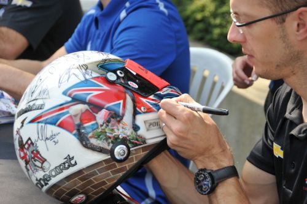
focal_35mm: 112
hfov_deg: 18.2
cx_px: 154
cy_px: 102
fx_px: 959
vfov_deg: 12.2
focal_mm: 75
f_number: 5
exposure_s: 1/250
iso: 200
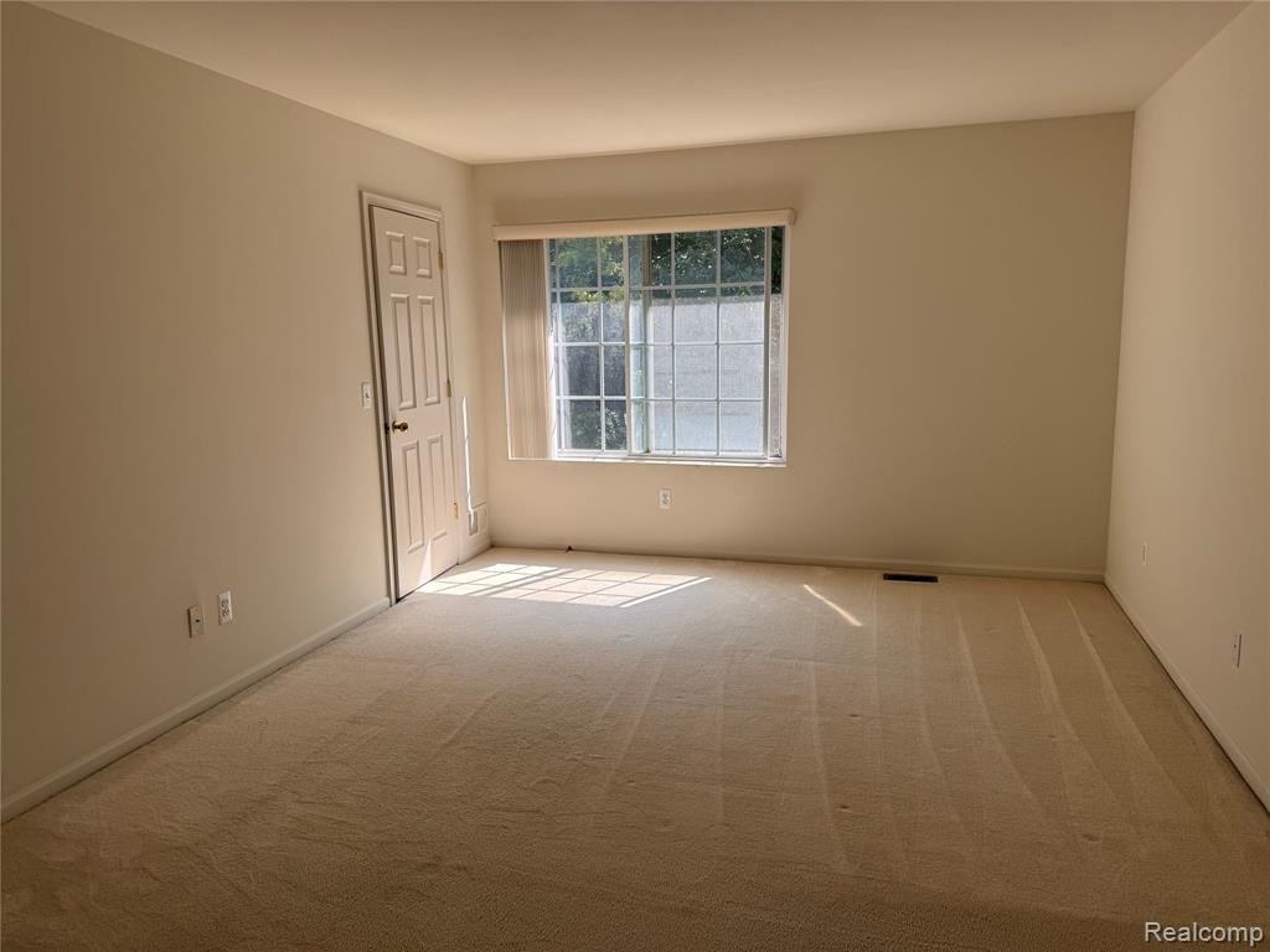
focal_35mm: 24
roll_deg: +2.5
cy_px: 476
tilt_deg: -6.7
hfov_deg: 71.6
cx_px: 635
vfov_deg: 56.8
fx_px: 881
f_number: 1.78
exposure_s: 1/622
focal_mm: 6.76
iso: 100
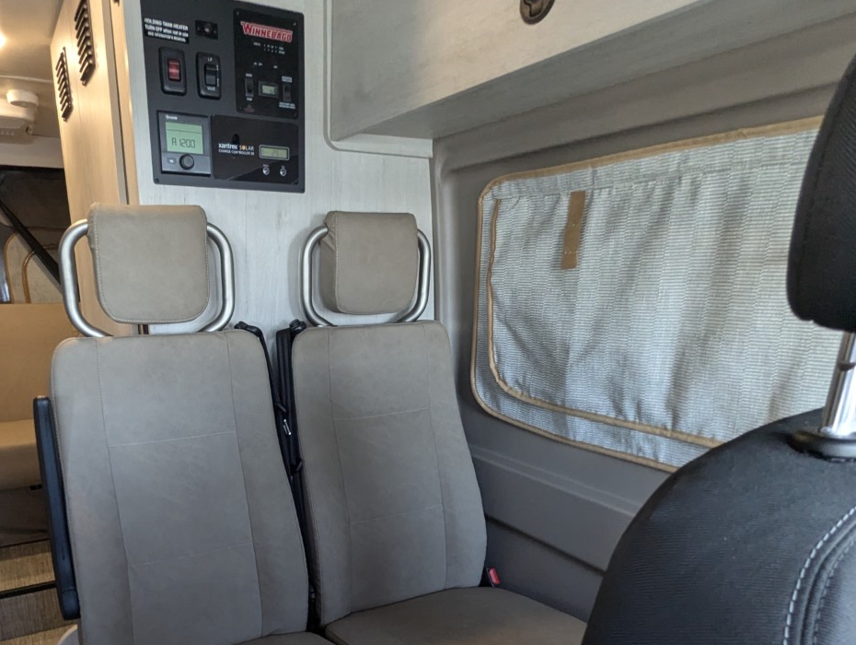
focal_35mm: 24
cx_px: 309
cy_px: 472
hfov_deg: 70.1
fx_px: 594
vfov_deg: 54.7
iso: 268
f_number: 2.2
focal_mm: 2.35
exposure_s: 1/60
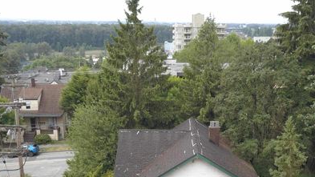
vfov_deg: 32.1
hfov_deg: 54.7
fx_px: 301
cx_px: 195
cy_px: 136
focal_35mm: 36
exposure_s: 1/536
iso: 100
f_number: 2.2
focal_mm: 4.73
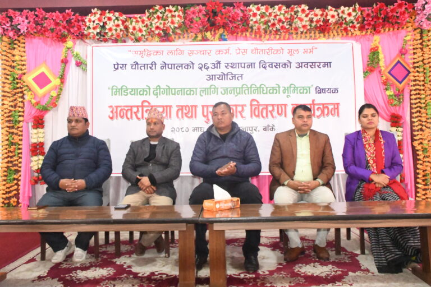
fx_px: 395
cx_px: 216
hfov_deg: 57.2
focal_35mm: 33
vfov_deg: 40.0
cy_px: 144
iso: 25600
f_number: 5
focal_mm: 22
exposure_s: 1/100
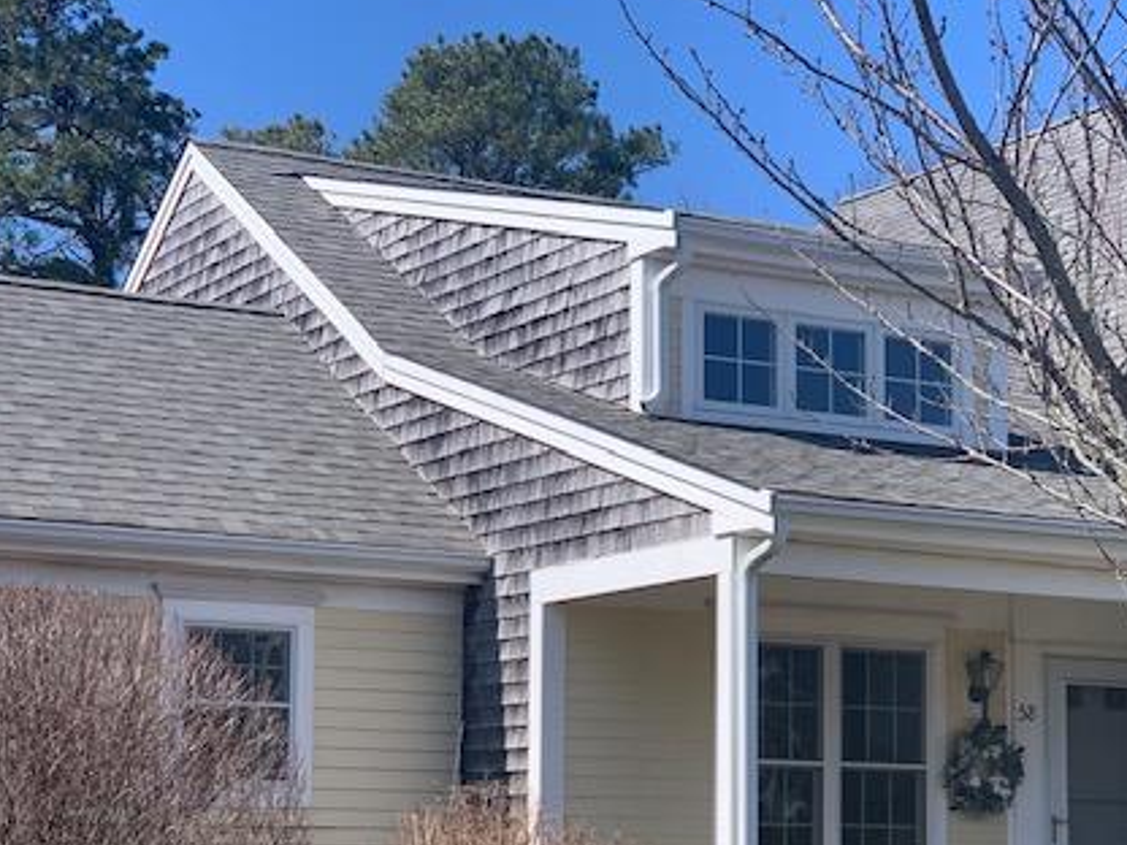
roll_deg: -1.6
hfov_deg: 24.4
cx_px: 531
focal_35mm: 80
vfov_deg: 18.4
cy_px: 563
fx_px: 2605
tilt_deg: +8.1
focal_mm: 6
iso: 16
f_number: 2.4
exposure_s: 1/695
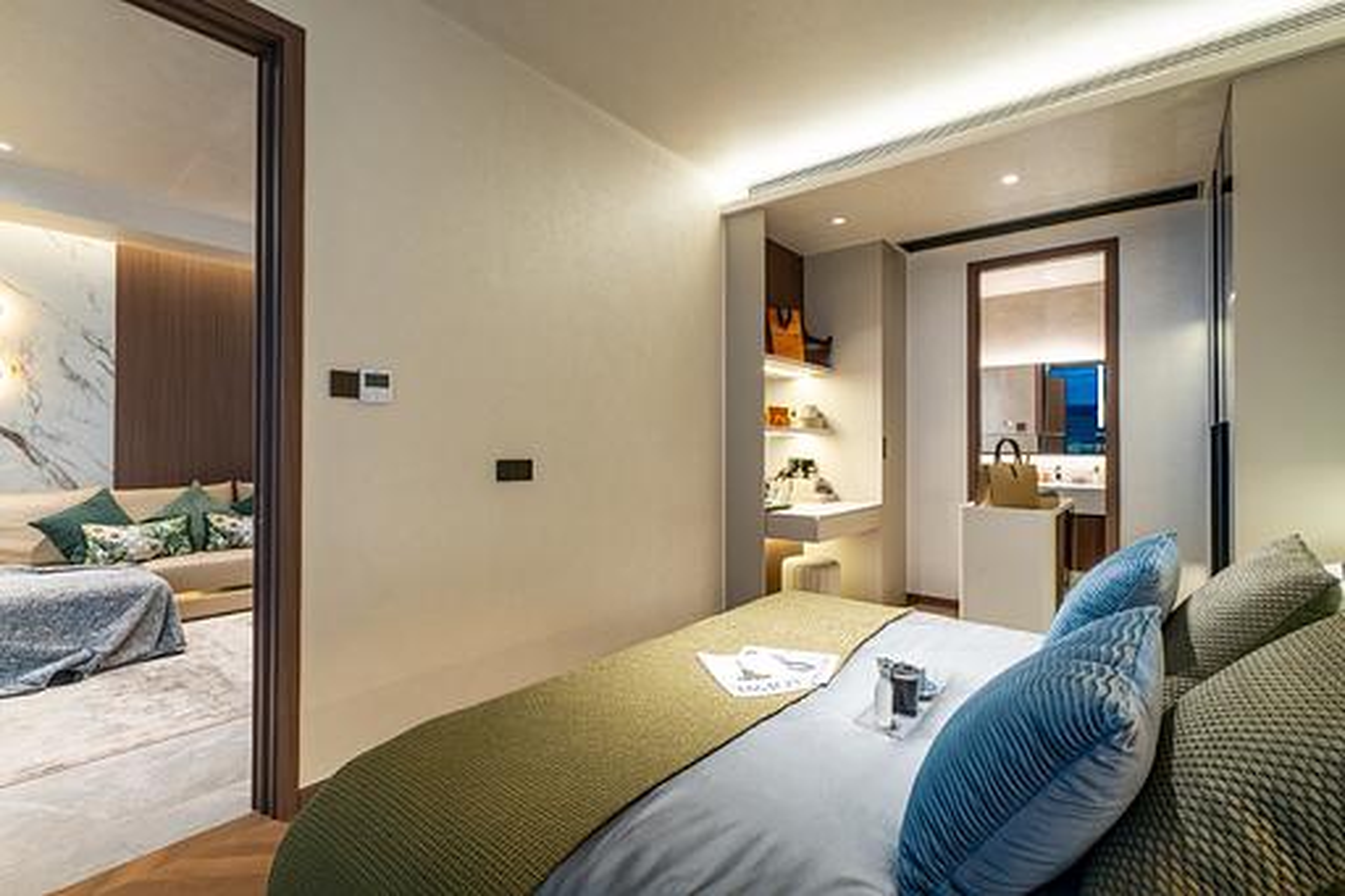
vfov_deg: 73.7
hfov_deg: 96.8
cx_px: 672
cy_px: 448
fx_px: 598
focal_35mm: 16
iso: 100
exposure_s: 1.6
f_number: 11
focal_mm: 16
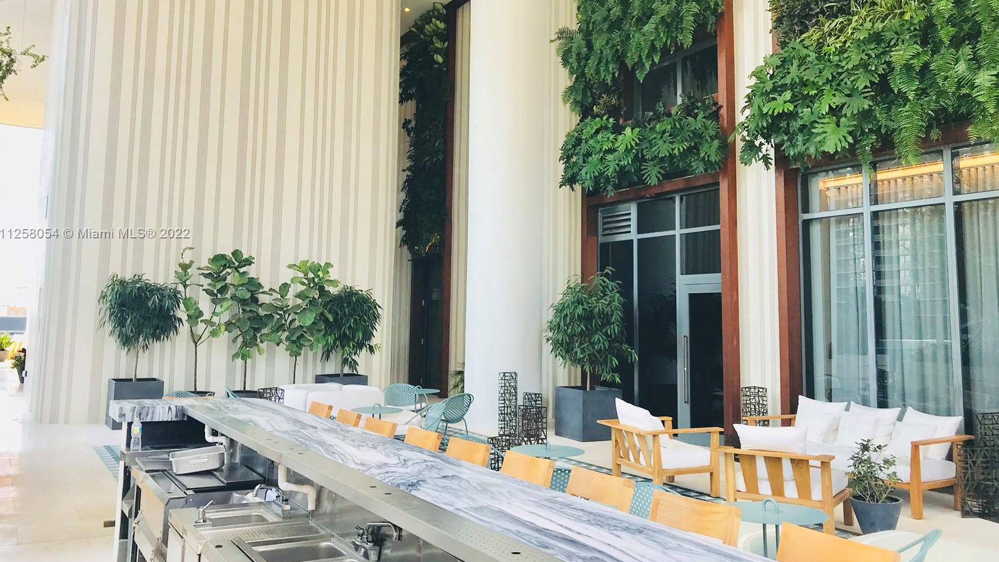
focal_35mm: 31
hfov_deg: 62.6
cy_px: 234
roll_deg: +0.0
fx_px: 821
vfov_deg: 37.7
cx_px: 494
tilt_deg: +5.9
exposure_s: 1/286
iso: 20
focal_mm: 3.99
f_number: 1.8
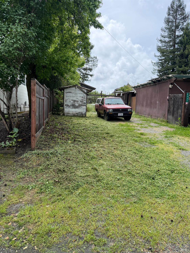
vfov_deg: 71.6
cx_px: 95
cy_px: 126
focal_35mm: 24
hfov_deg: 56.8
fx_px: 176
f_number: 1.78
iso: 100
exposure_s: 1/2169
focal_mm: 6.76
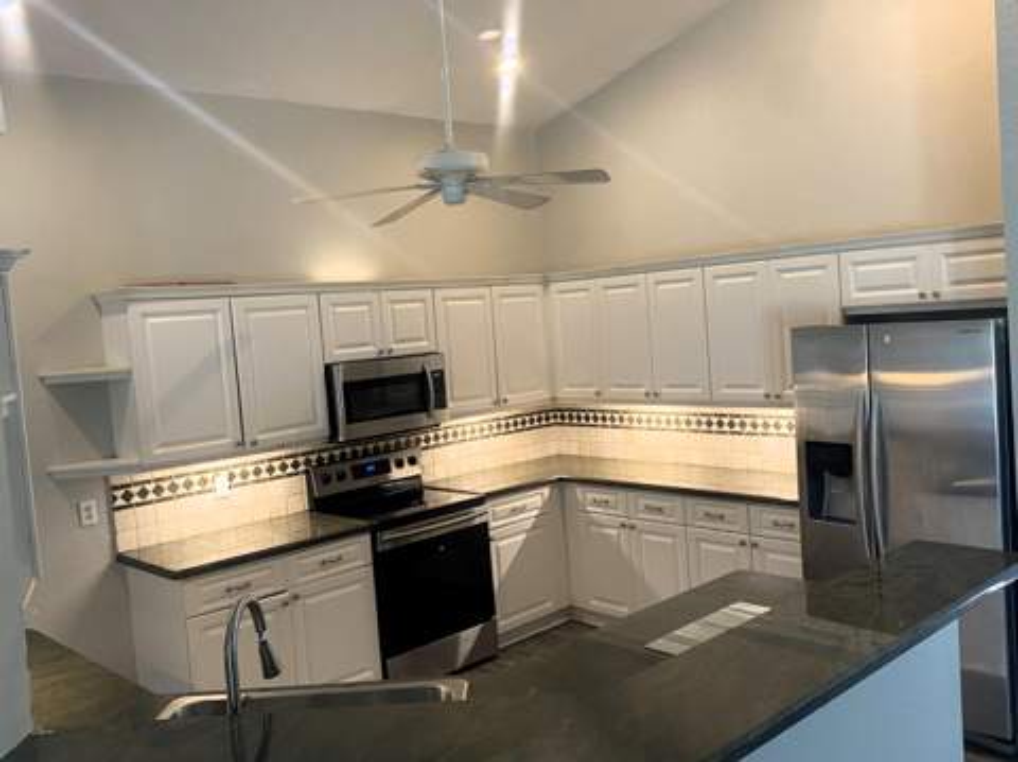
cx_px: 509
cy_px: 381
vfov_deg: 44.1
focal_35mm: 32
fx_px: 940
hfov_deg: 56.9
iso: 320
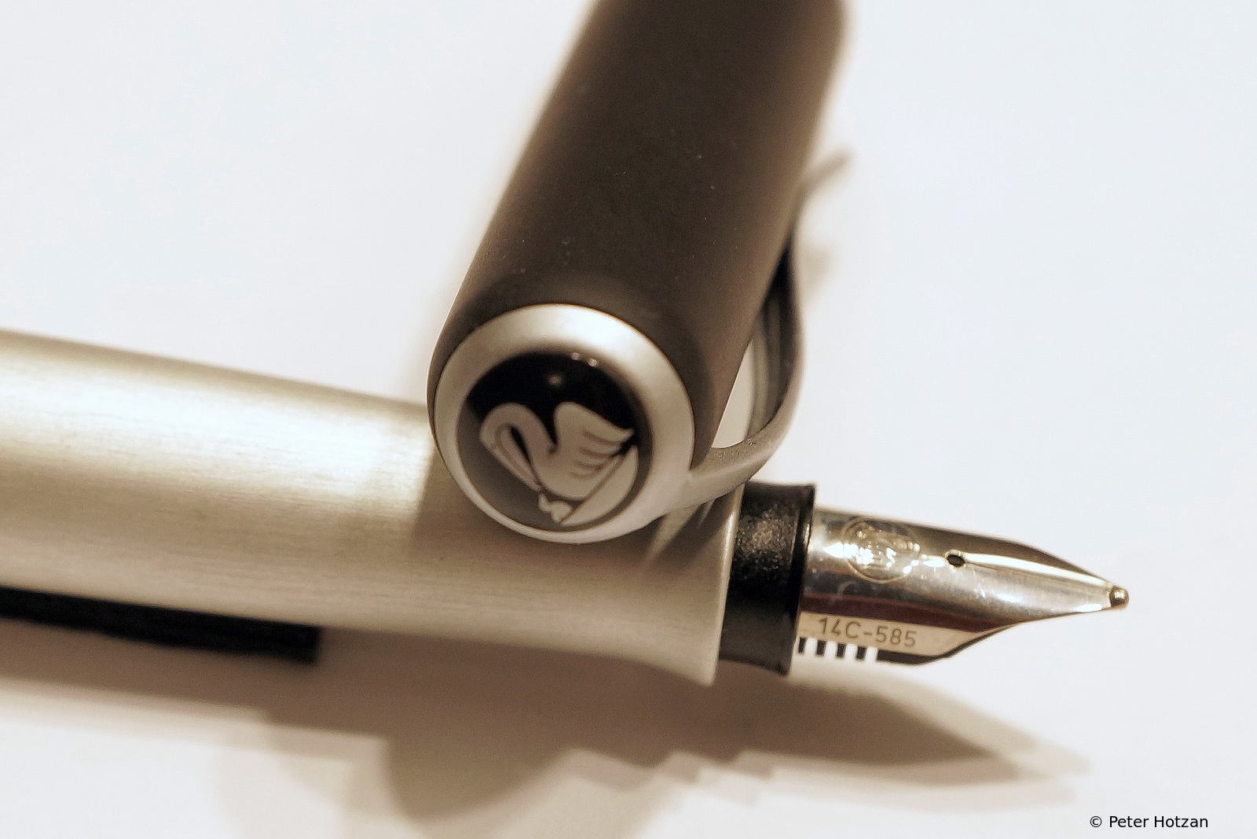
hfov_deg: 27.0
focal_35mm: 75
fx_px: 2619
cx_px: 628
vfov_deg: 18.2
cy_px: 420
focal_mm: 50
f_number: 5
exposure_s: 1/80
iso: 400
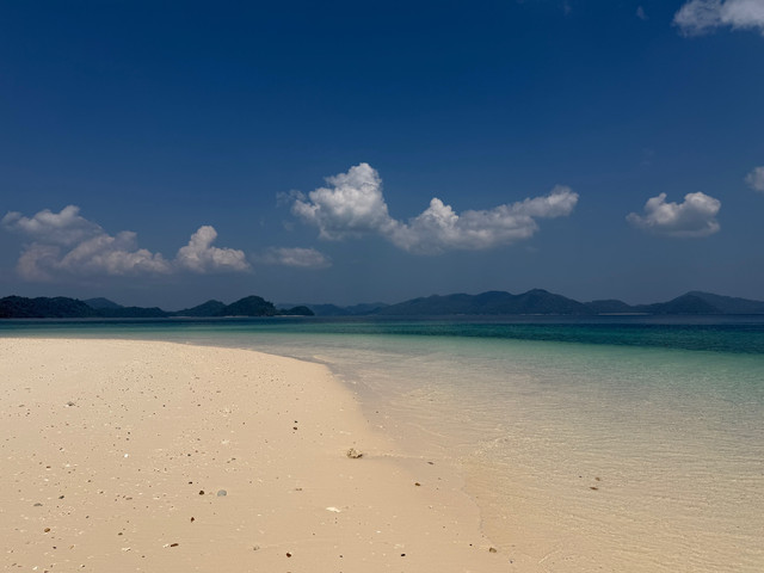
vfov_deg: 56.8
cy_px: 286
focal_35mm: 24
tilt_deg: +4.7
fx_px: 530
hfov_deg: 71.6
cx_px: 382
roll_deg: -0.4
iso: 80
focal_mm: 6.76
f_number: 1.78
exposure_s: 1/14286
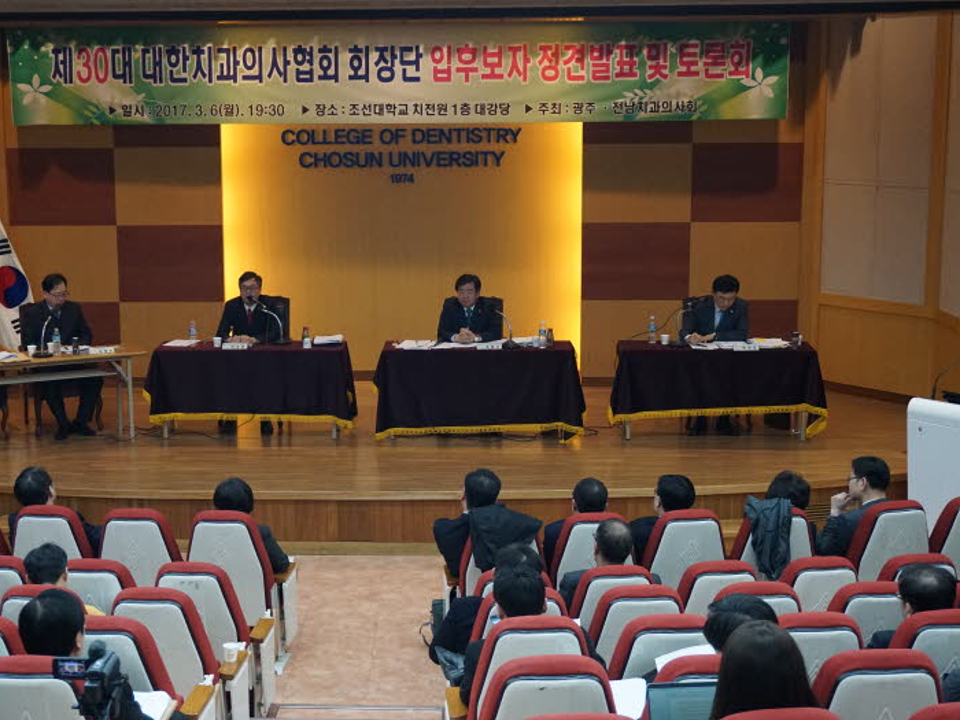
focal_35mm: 56
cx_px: 392
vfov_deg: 26.1
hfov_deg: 34.3
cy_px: 333
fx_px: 1553
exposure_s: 1/160
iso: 2000
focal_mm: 32
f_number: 5
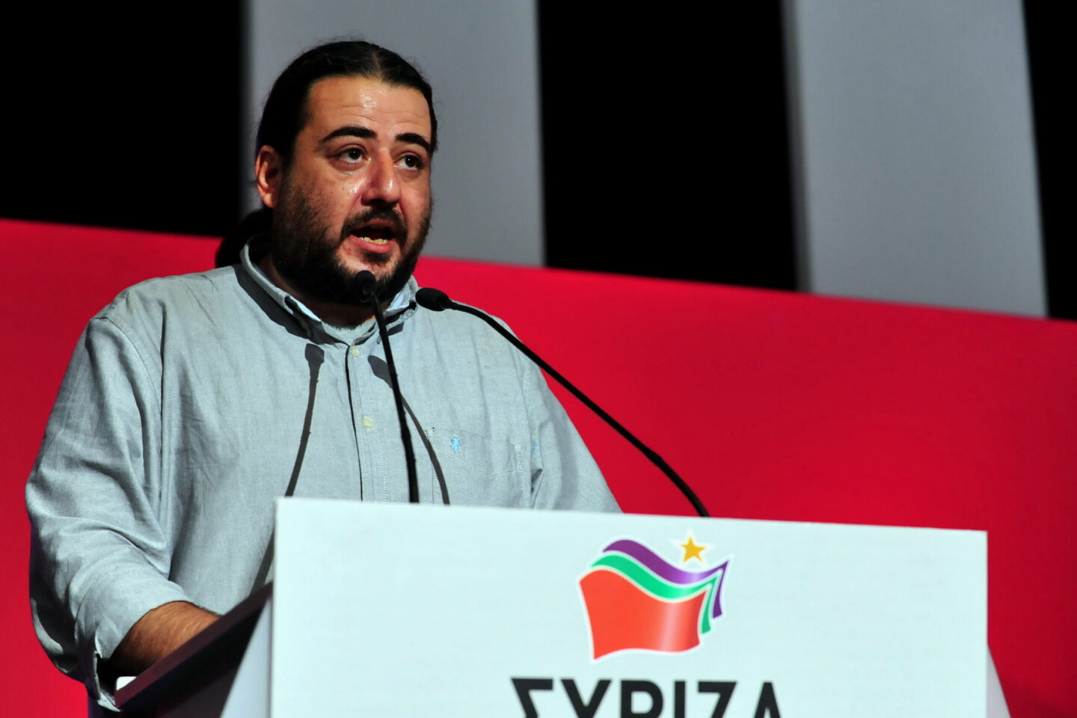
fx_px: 2333
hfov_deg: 26.0
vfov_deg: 17.5
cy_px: 359
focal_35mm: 78
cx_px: 538
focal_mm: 78
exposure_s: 1/125
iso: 2000
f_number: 5
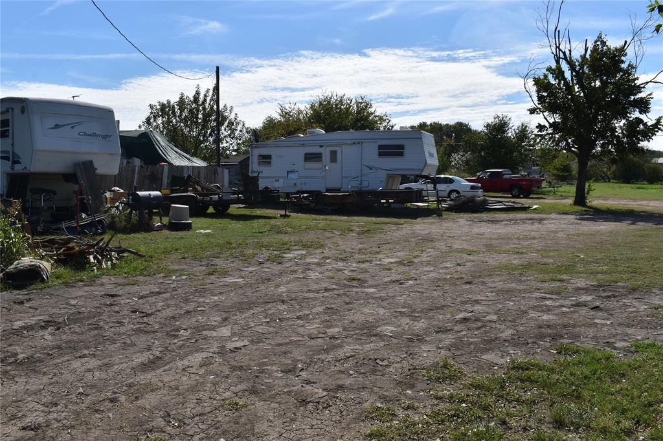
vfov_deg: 39.9
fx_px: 608
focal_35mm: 33
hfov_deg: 57.2
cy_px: 220
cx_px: 332
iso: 100
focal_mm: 22
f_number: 14
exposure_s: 1/200
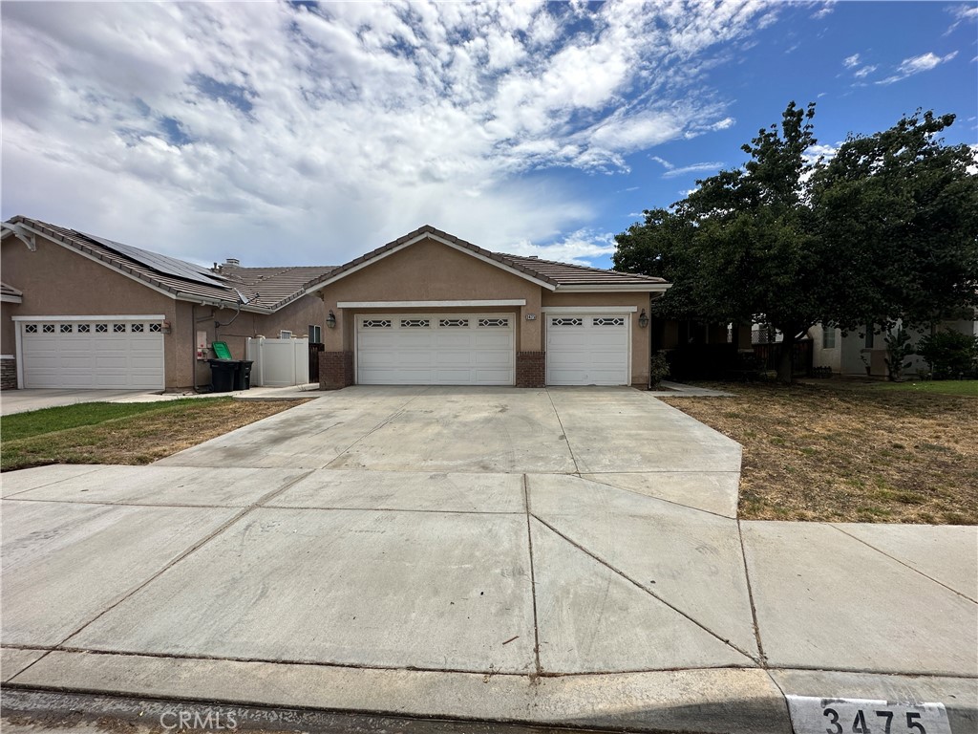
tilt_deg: -1.9
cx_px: 489
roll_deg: -0.4
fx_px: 396
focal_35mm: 14
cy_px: 367
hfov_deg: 102.1
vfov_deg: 85.7
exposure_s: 1/2817
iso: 50
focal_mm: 2.22
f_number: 2.2
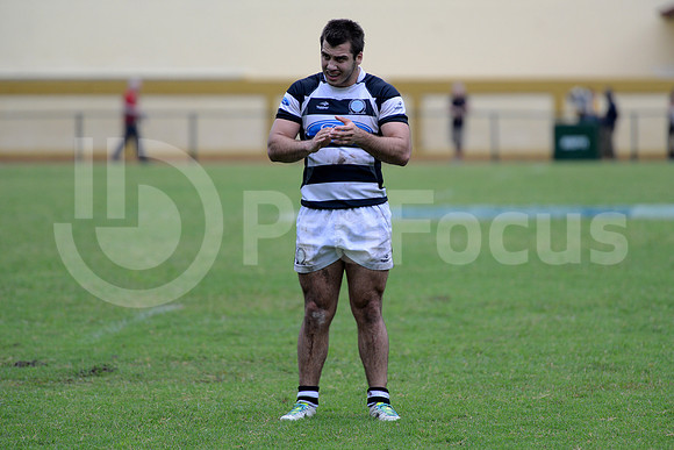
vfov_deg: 5.1
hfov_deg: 7.6
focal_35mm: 270
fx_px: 5056
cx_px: 337
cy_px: 225
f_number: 4
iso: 1250
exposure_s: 1/500
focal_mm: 270
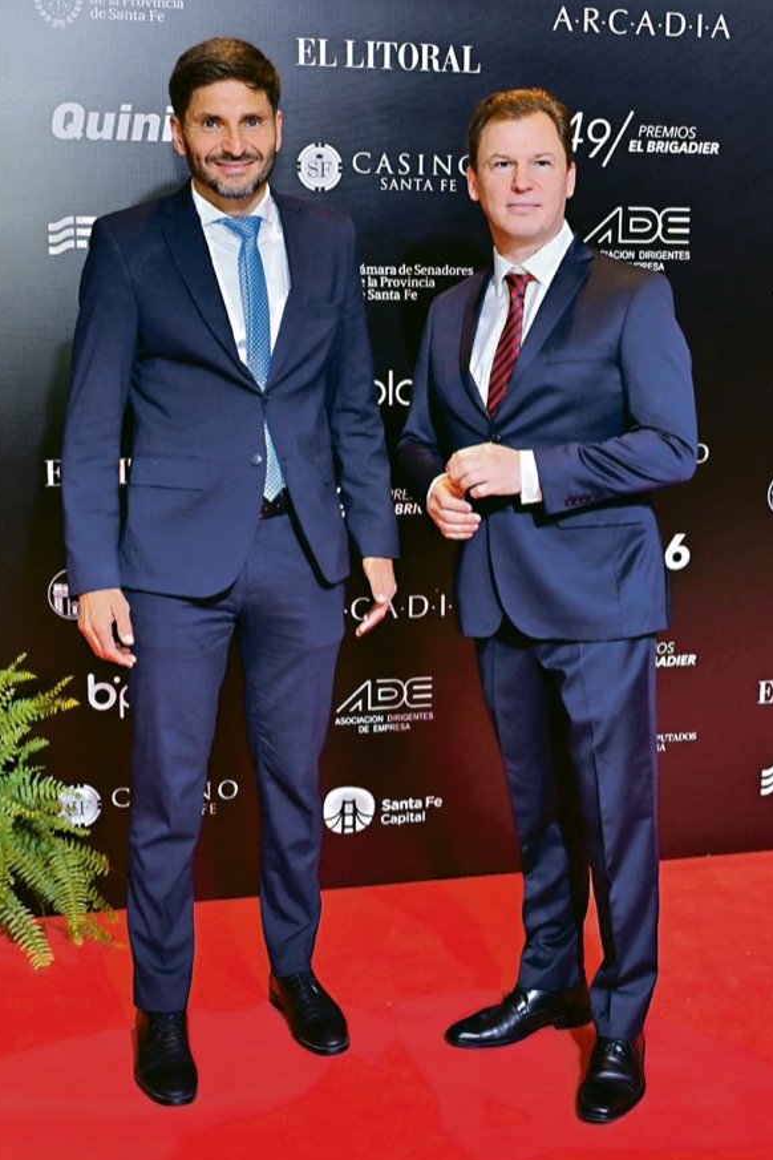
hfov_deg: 36.9
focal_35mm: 36
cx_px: 389
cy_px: 573
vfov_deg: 53.1
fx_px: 1159
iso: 1250
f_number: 3.2
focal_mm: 35
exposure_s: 1/200
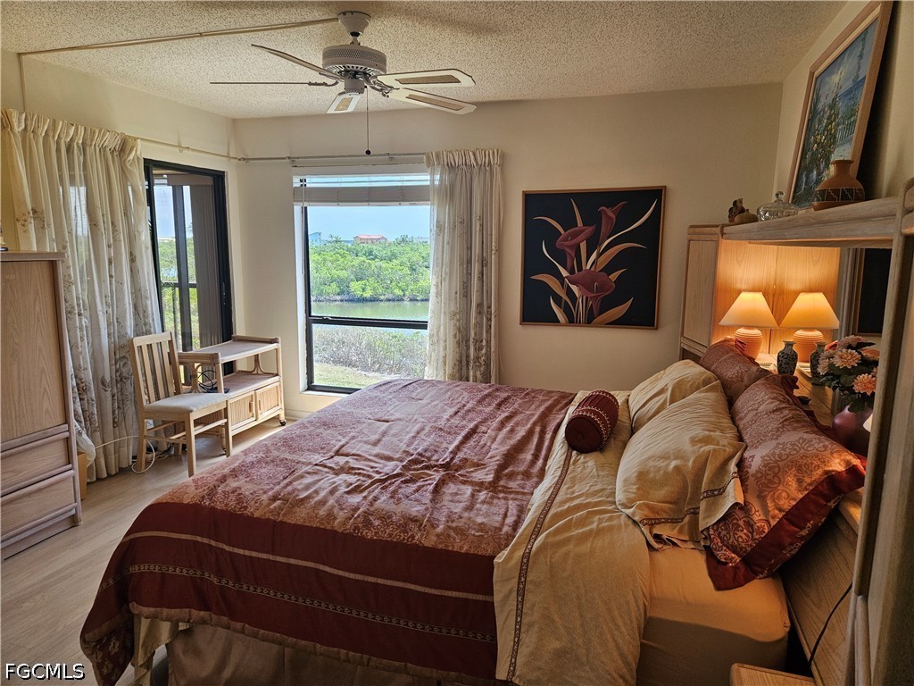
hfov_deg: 73.9
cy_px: 343
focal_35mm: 23
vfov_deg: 58.9
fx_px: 607
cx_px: 457
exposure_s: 1/207
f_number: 1.8
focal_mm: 5.4
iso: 80
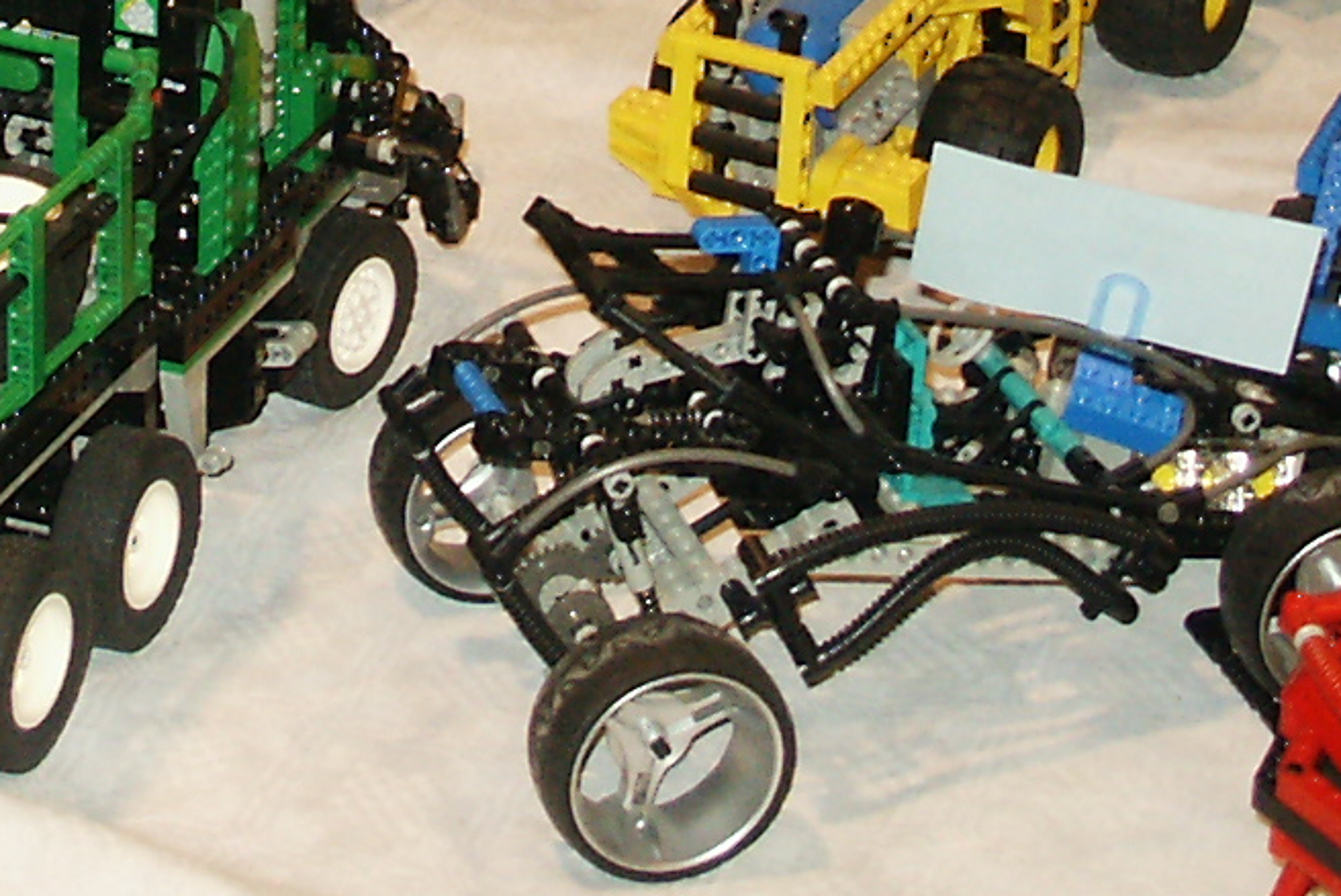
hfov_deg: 16.2
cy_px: -438
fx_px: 4695
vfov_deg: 10.5
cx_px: 317
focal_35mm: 126
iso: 200
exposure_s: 1/45
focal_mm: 7.18
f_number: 3
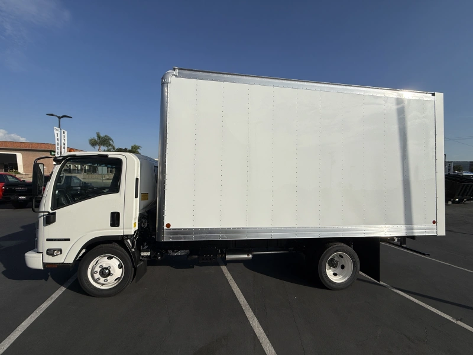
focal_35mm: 14
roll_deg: -2.3
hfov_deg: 102.1
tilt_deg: +0.3
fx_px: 191
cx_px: 236
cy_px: 178
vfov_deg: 85.7
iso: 40
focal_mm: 2.22
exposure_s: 1/6173
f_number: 2.2
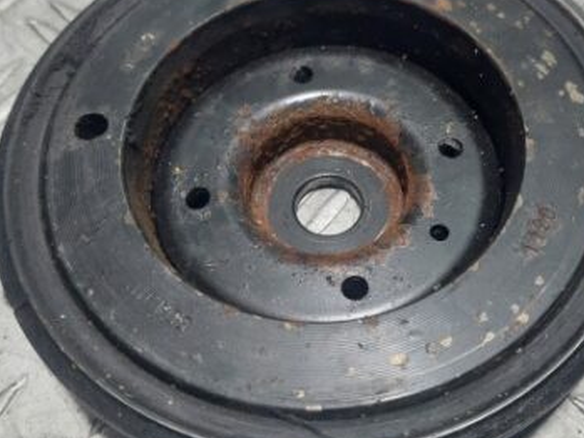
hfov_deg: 43.6
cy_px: 221
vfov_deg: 33.6
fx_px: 726
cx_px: 351
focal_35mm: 43
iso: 64
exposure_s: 1/50
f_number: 1.8
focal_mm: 5.23
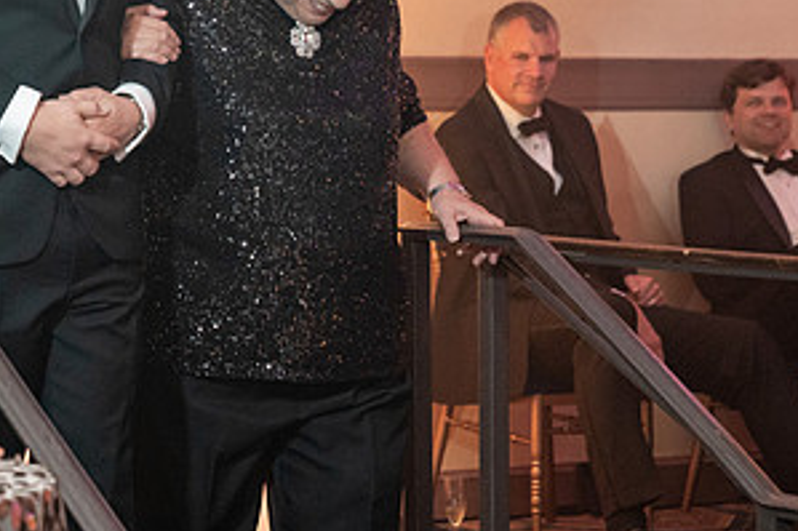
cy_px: 70
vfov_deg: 9.2
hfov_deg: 13.8
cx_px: 189
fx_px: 3279
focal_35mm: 148
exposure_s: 1/100
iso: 4000
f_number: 4
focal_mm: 70
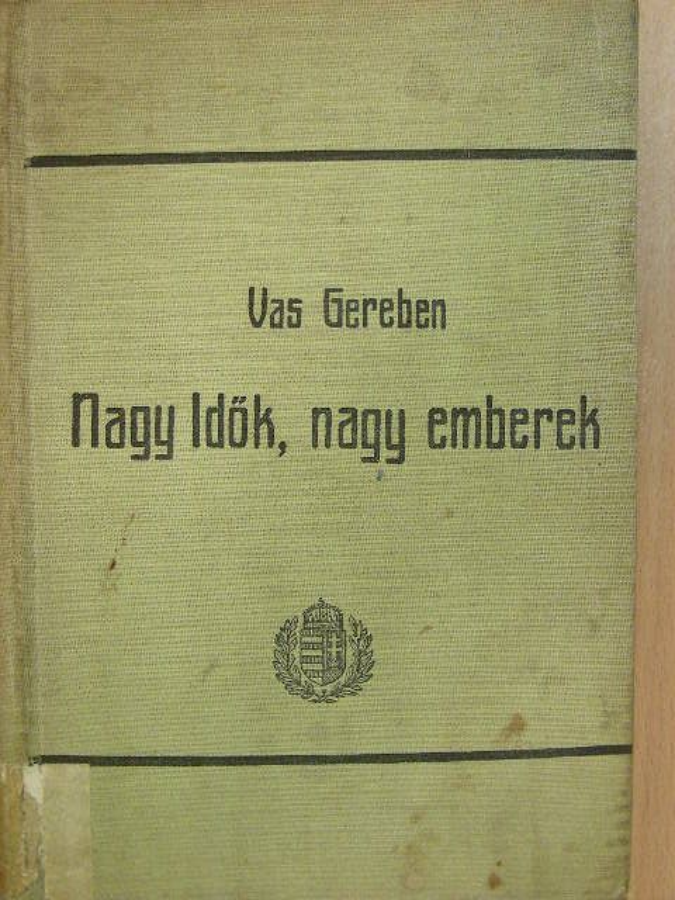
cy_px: 450
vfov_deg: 33.2
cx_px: 338
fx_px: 1508
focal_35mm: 58
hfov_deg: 25.2
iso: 200
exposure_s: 1/17.1
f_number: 3.5
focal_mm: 9.7
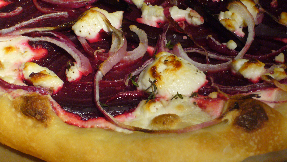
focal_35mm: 115
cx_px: 144
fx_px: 875
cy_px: 90
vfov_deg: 10.5
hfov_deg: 18.6
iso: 200
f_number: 5
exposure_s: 1/13
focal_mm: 17.4
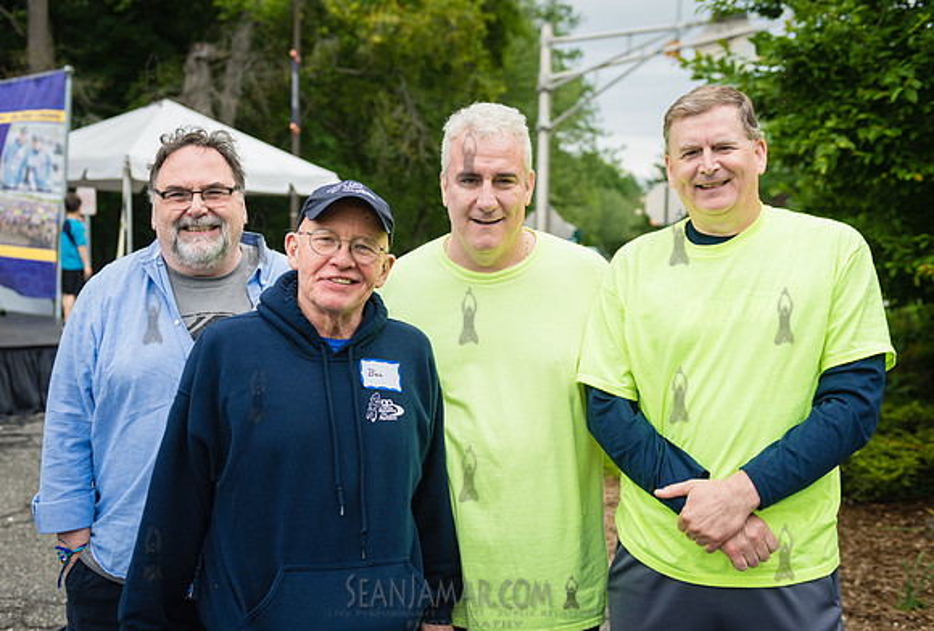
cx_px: 425
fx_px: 1088
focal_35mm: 42
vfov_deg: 32.3
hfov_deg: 46.4
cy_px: 344
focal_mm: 38
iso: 200
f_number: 3.5
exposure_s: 1/1000
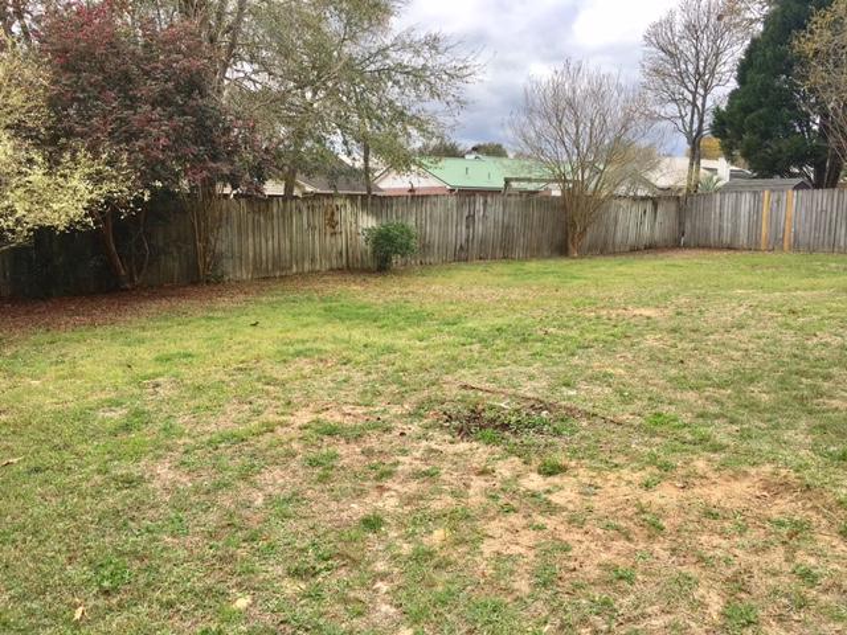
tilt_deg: -8.4
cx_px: 424
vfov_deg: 48.2
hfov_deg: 61.7
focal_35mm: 29
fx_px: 710
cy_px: 318
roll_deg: -1.6
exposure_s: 1/712
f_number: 2.2
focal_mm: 4.15
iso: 25
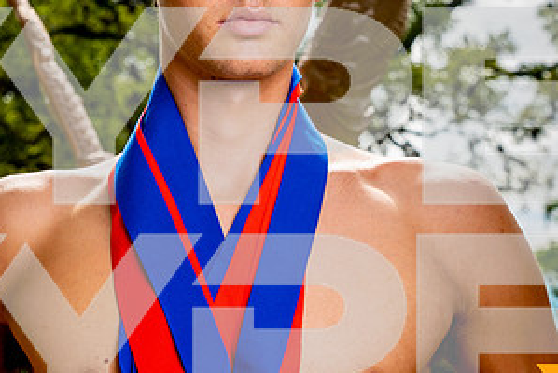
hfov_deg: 16.2
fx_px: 1955
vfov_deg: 10.9
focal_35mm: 126
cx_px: 162
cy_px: 107
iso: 100
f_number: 8
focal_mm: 65
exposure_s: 1/125
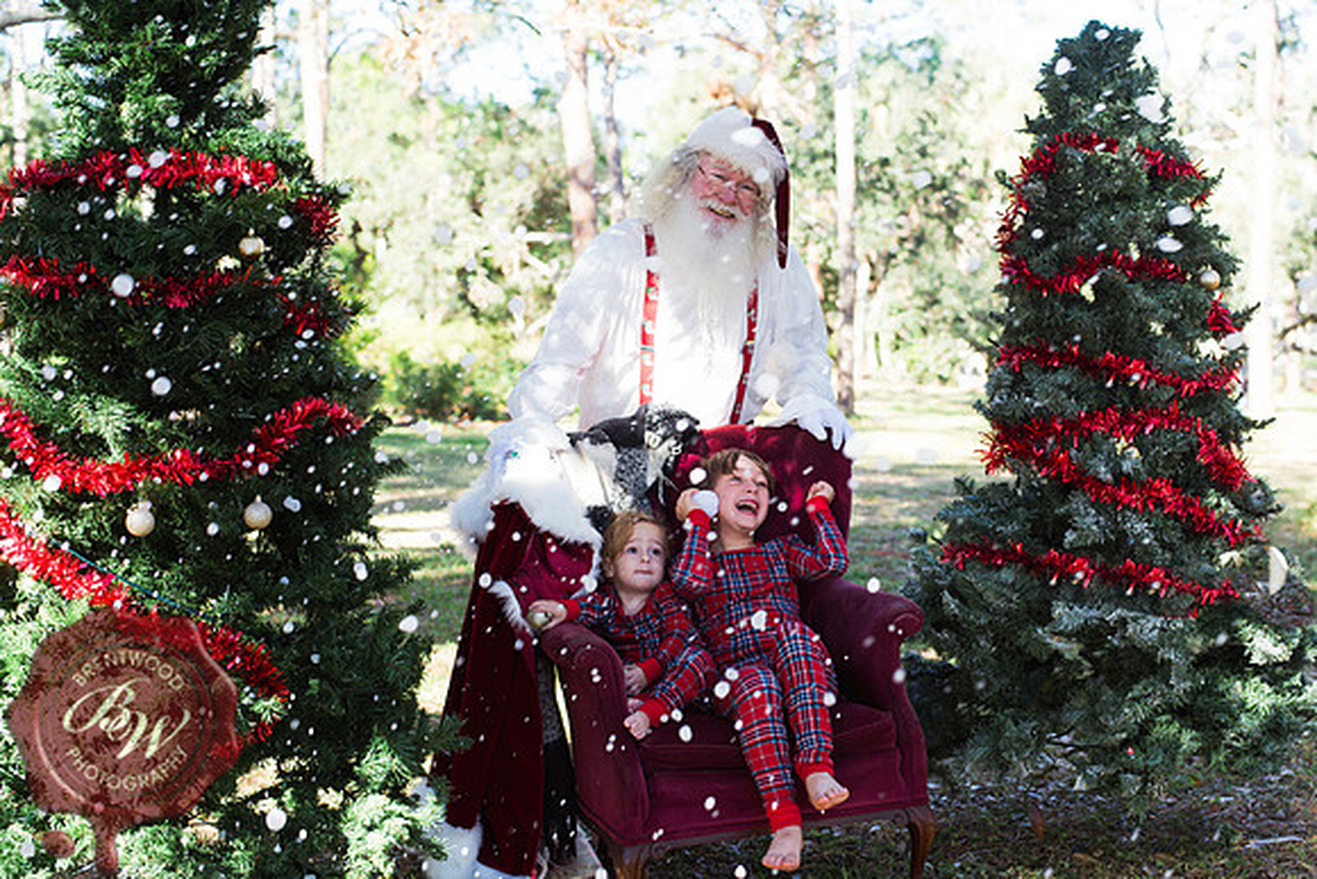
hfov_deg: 35.7
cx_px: 722
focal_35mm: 56
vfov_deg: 24.3
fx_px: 2044
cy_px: 388
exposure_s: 1/125
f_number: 4.5
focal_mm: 50
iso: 125
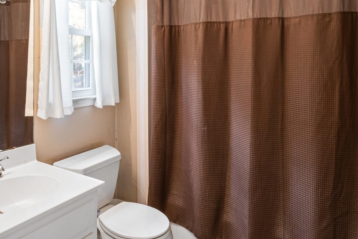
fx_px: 278
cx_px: 132
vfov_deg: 45.5
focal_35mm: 28
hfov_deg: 64.4
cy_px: 74
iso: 100
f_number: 11
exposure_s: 1.6
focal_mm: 16
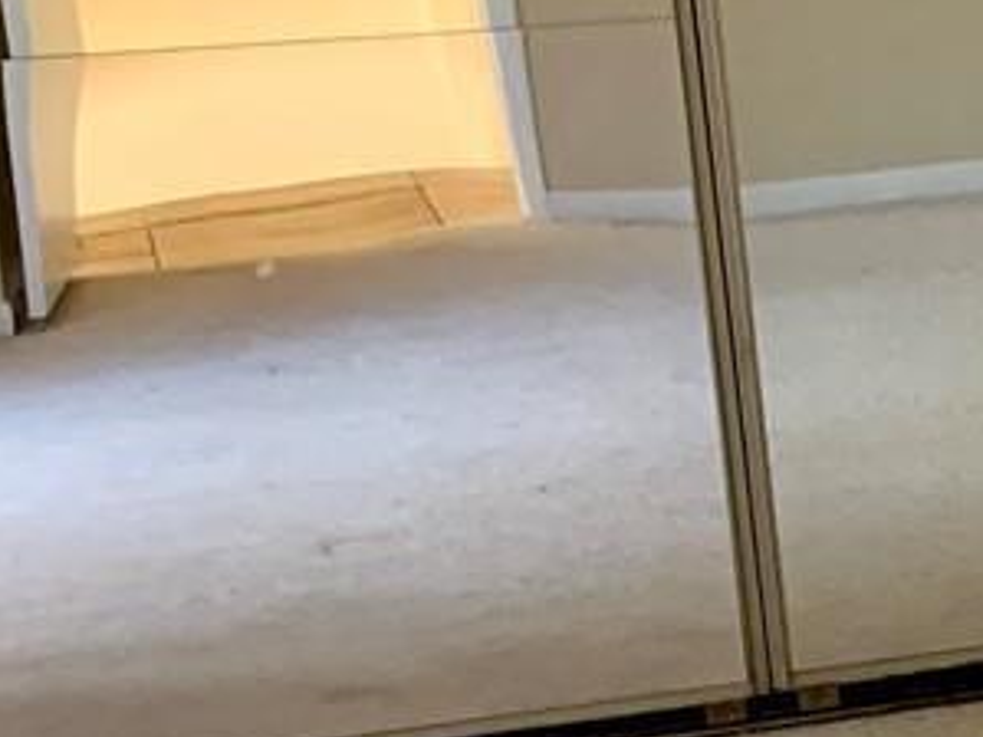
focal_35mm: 139
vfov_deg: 10.6
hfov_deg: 11.4
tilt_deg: -13.4
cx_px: 2466
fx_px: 3946
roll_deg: +1.6
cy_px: 572
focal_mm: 4.25
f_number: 1.8
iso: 125
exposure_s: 1/60
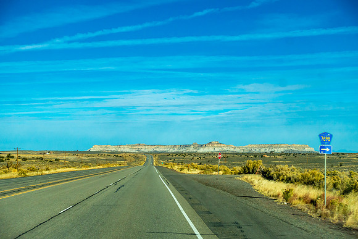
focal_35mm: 70
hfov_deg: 28.8
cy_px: 120
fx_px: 696
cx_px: 179
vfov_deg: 19.5
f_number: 5.6
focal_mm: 25.7
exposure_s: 1/320
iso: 250
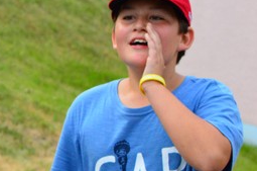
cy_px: 48
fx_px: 1504
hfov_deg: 9.2
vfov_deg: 6.5
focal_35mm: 211
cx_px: -255
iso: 800
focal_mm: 35
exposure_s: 1/320
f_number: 4
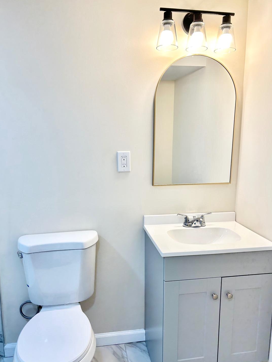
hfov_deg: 49.8
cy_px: 194
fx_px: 293
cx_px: 134
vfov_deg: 63.4
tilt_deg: -11.3
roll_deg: +0.3
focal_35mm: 28
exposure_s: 1/150
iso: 50
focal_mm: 5.7
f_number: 1.5
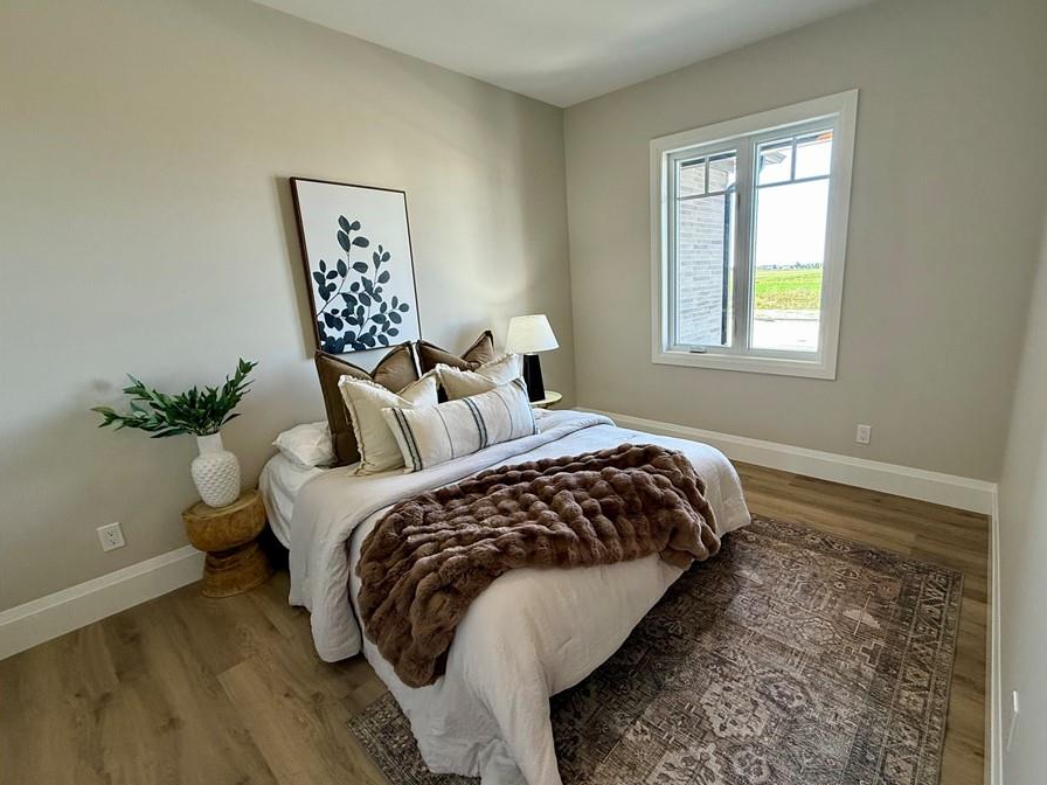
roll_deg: +1.8
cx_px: 590
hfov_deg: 94.0
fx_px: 484
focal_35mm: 16
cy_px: 391
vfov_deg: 78.1
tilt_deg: -13.2
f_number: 2.2
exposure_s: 1/120
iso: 160
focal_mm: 2.22
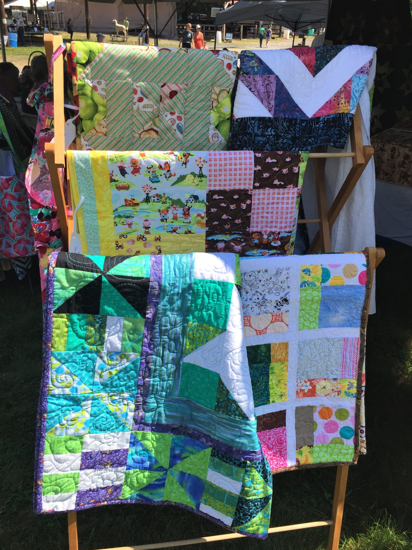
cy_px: 278
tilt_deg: -29.0
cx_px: 208
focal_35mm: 30
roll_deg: -0.8
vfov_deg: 60.0
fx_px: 476
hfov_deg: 46.8
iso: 32
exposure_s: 1/1364
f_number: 2.2
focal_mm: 4.15
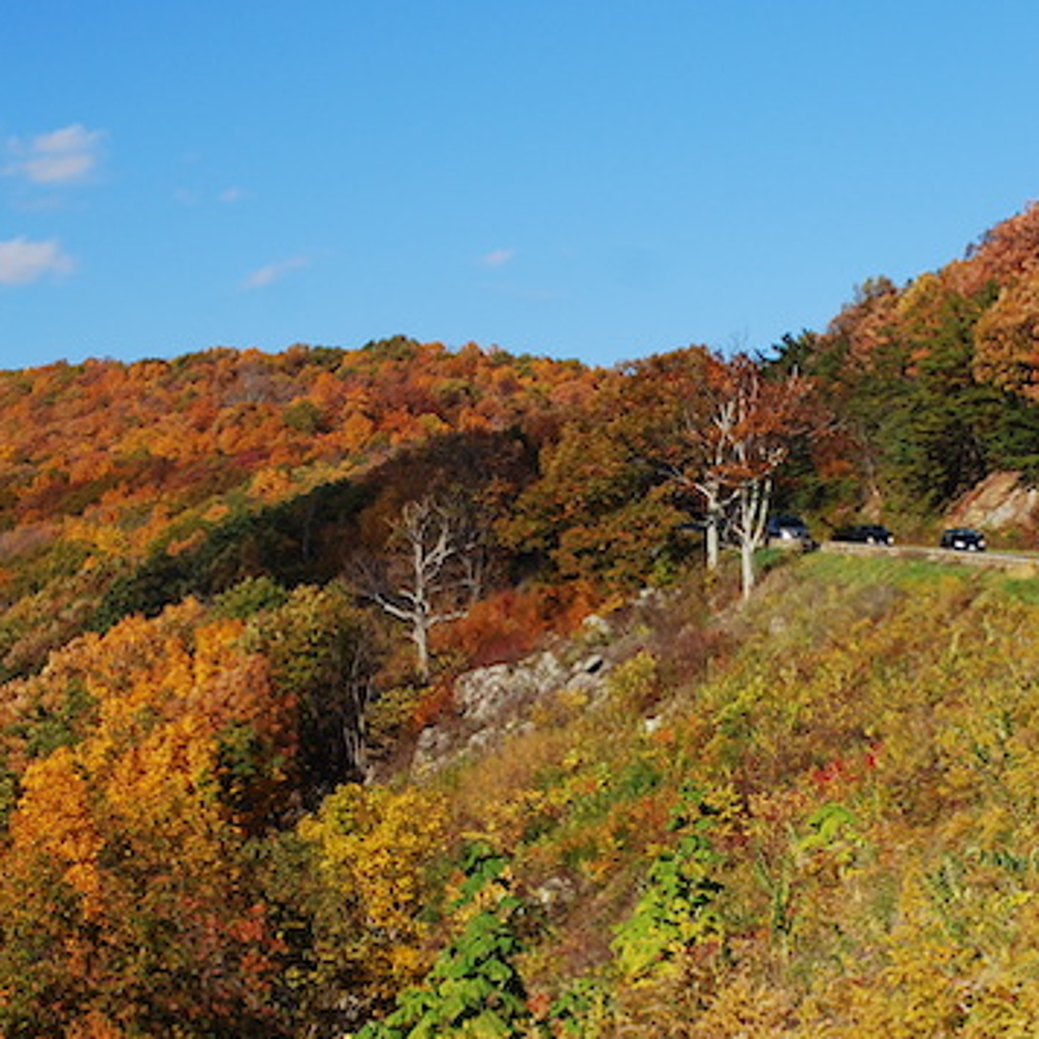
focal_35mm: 120
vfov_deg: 14.5
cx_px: 748
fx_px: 4080
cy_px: 642
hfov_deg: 14.5
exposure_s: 1/100
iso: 100
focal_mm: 35
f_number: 7.1
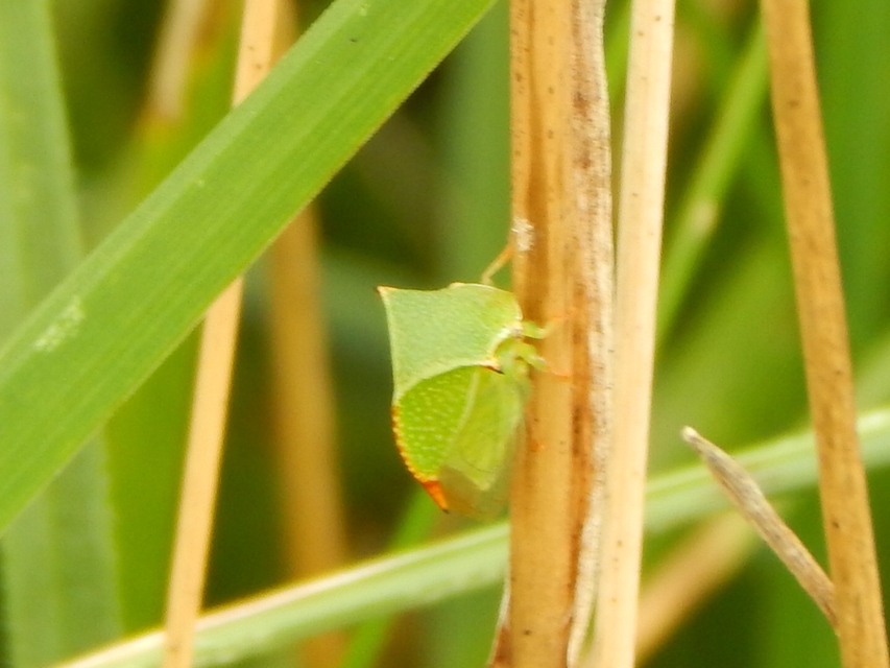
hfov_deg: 5.7
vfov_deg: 4.3
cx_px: 445
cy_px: 334
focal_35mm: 346
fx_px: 8897
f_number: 5.7
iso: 125
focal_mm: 62.2
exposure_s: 1/80
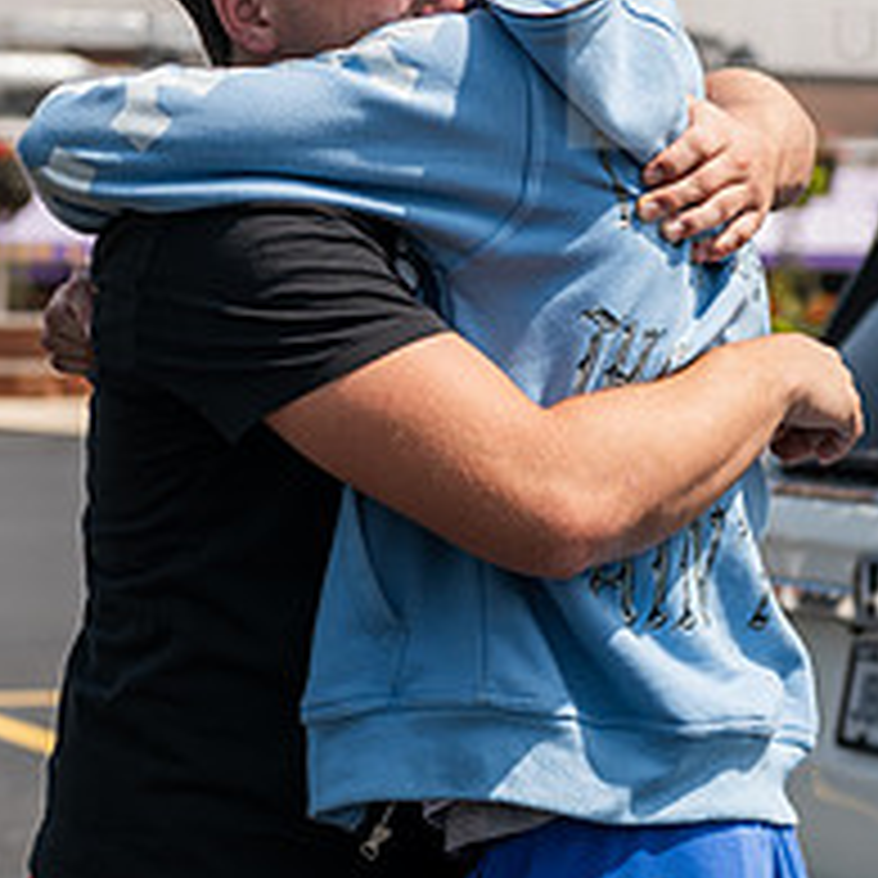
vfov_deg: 12.5
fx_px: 3989
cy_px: 317
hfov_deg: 12.6
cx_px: 432
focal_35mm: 139
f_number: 3.5
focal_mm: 55
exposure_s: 1/640
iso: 64
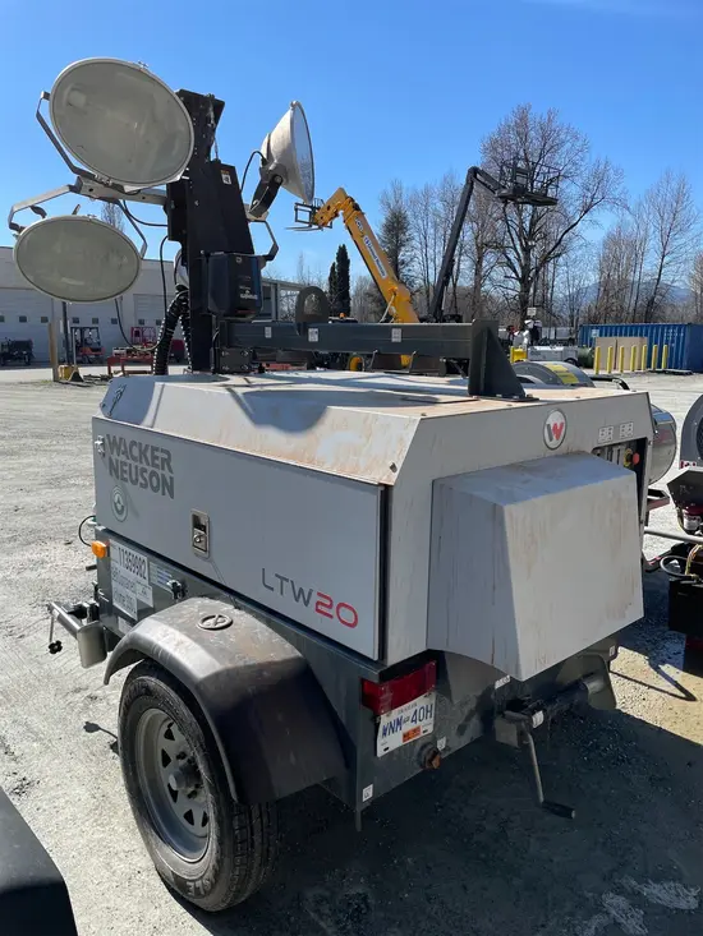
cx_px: 352
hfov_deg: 53.1
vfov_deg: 67.3
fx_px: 704
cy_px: 468
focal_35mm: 26
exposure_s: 1/3861
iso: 50
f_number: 1.6
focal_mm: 4.2
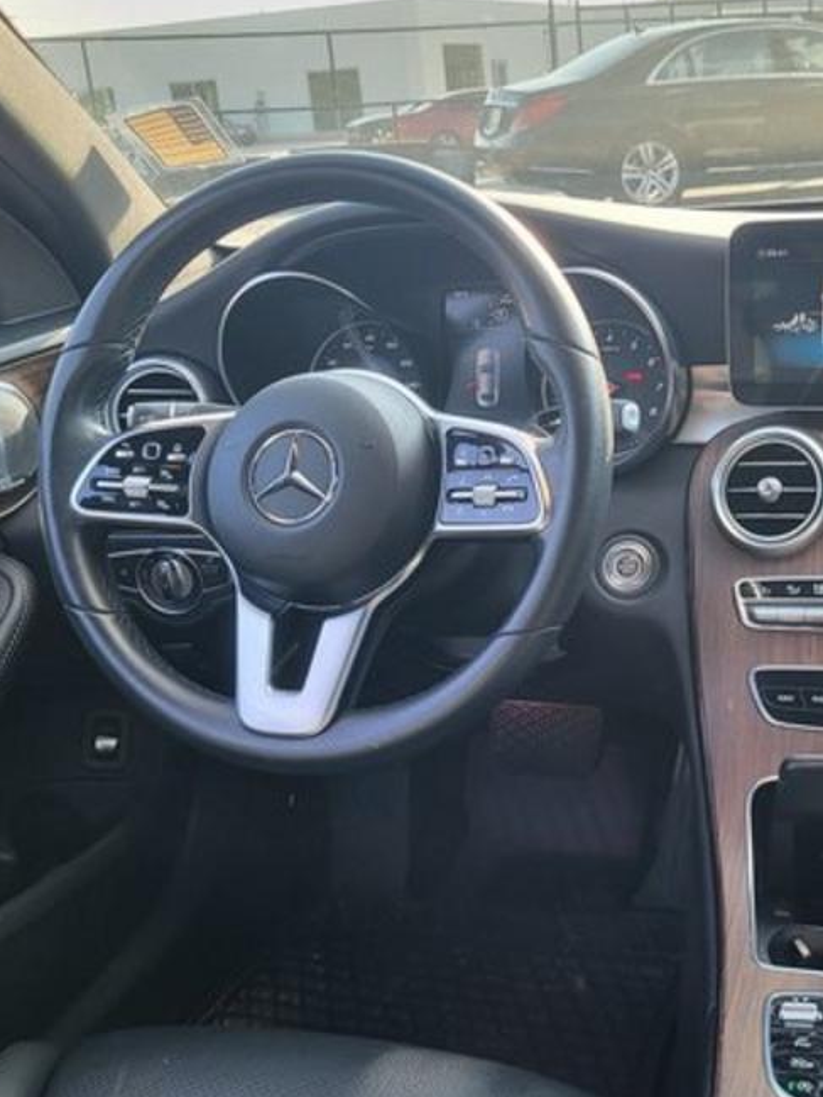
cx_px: 595
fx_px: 1299
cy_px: 600
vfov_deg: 45.7
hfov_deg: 34.6
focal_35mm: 41
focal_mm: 5.4
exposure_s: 1/120
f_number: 1.8
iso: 50
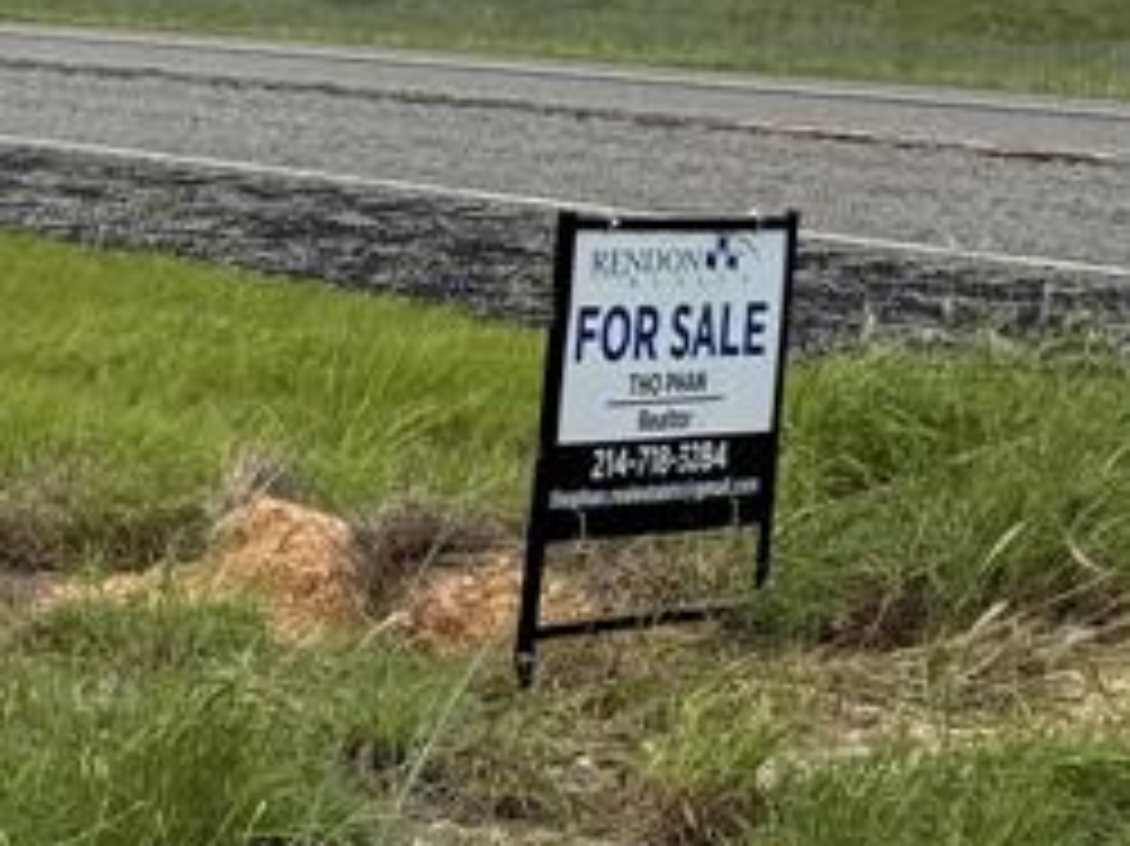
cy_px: 189
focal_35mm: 98
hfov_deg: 16.1
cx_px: -1044
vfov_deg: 15.0
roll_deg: +0.1
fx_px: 3198
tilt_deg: -6.3
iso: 80
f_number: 1.78
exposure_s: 1/7092
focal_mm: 6.76
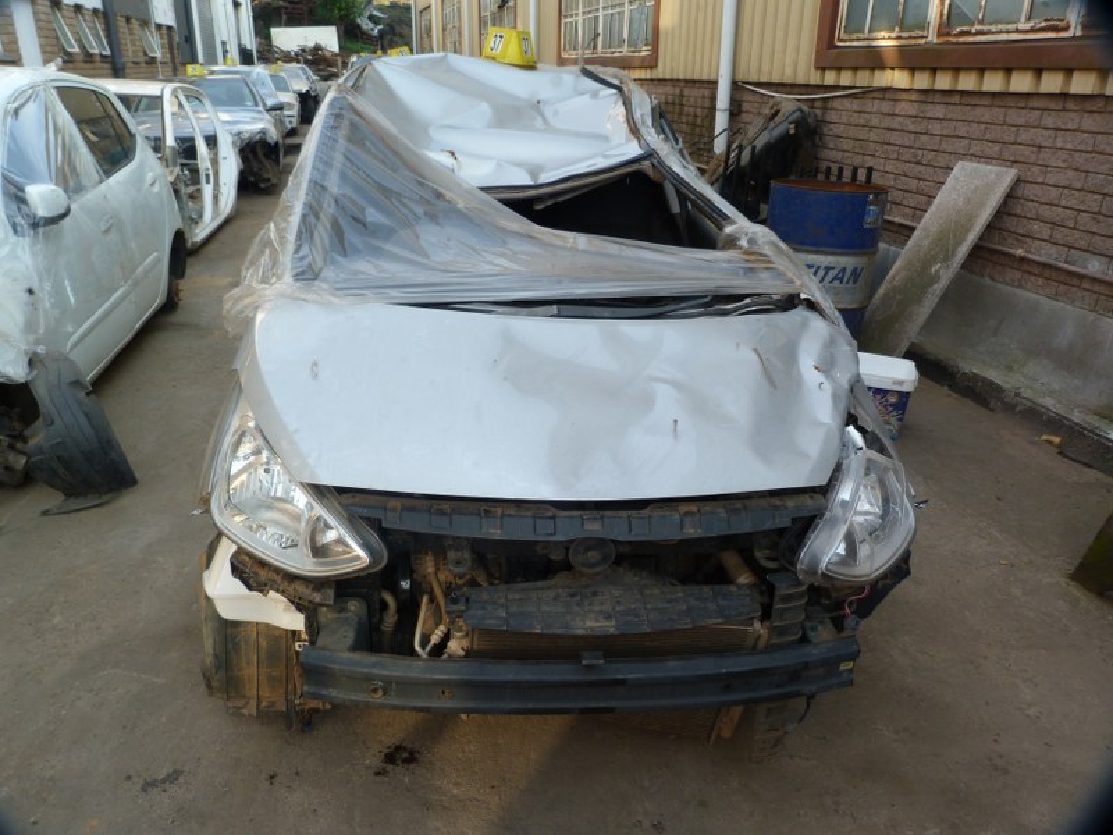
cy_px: 418
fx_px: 804
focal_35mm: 25
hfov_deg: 69.4
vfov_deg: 54.9
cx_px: 556
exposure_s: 1/100
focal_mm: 4.5
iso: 80
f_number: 3.6
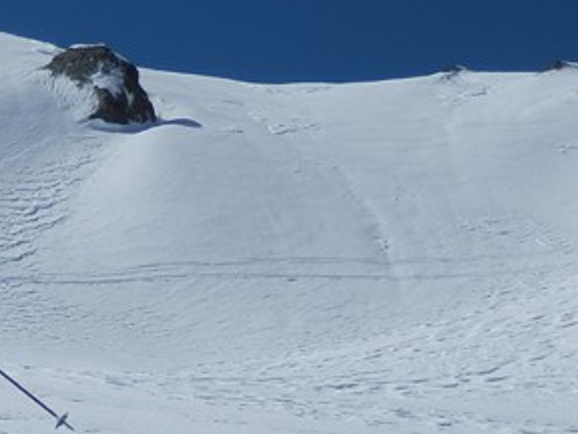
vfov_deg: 10.7
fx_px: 2271
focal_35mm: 136
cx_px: -106
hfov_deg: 14.1
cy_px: 500
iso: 80
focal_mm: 8.9
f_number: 11.2
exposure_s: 1/320
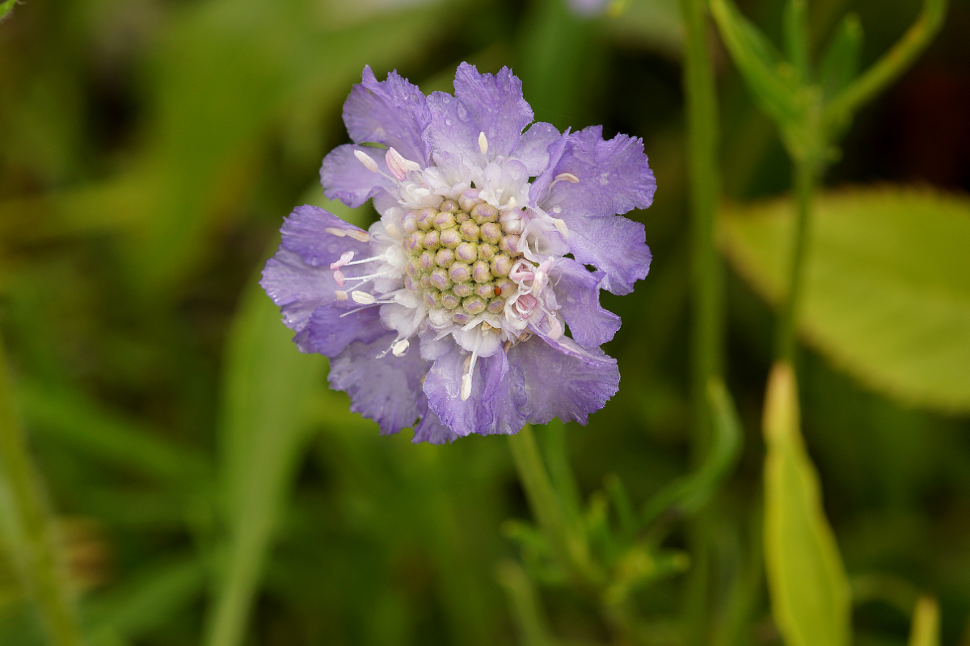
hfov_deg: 13.7
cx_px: 485
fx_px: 4041
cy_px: 323
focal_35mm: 150
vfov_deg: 9.1
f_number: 6.3
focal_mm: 100
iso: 125
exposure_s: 1/160
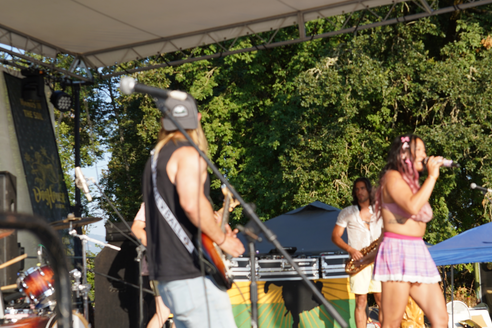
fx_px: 875
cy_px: 193
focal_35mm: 64
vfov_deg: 21.2
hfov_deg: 31.4
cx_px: 269
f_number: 5
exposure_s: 1/250
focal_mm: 42
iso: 100
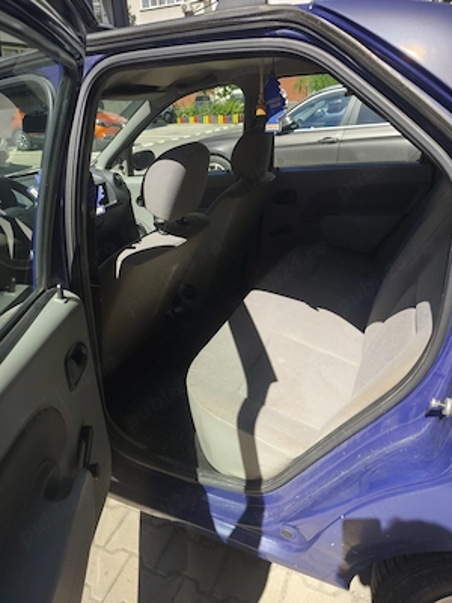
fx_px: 400
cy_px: 302
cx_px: 226
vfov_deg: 73.9
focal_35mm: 23
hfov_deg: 58.9
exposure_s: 1/143
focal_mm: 6.19
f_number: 1.65
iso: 50
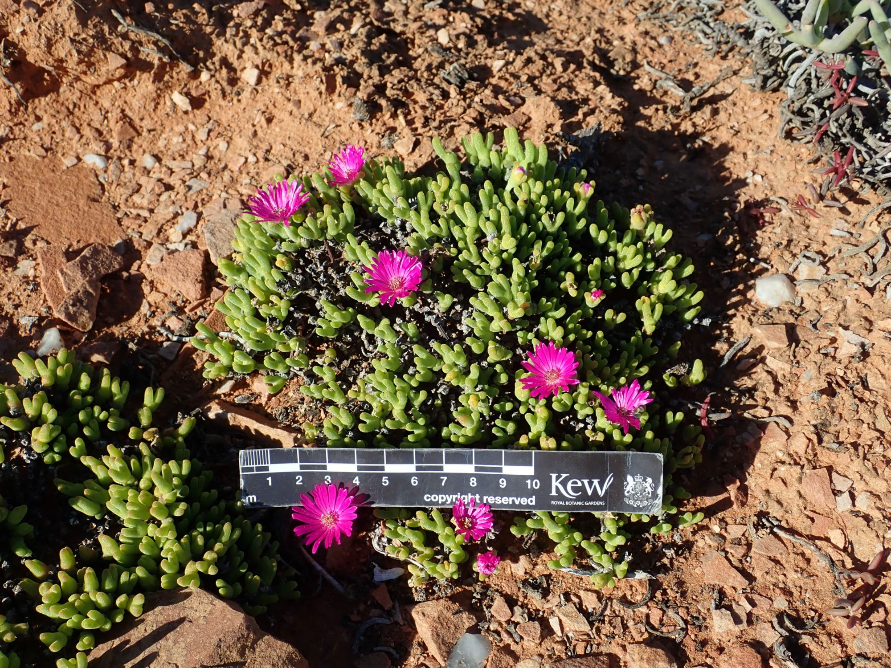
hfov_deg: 49.0
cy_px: 334
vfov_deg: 37.7
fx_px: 978
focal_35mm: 38
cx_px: 446
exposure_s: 1/640
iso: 100
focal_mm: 6.86
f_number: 3.5
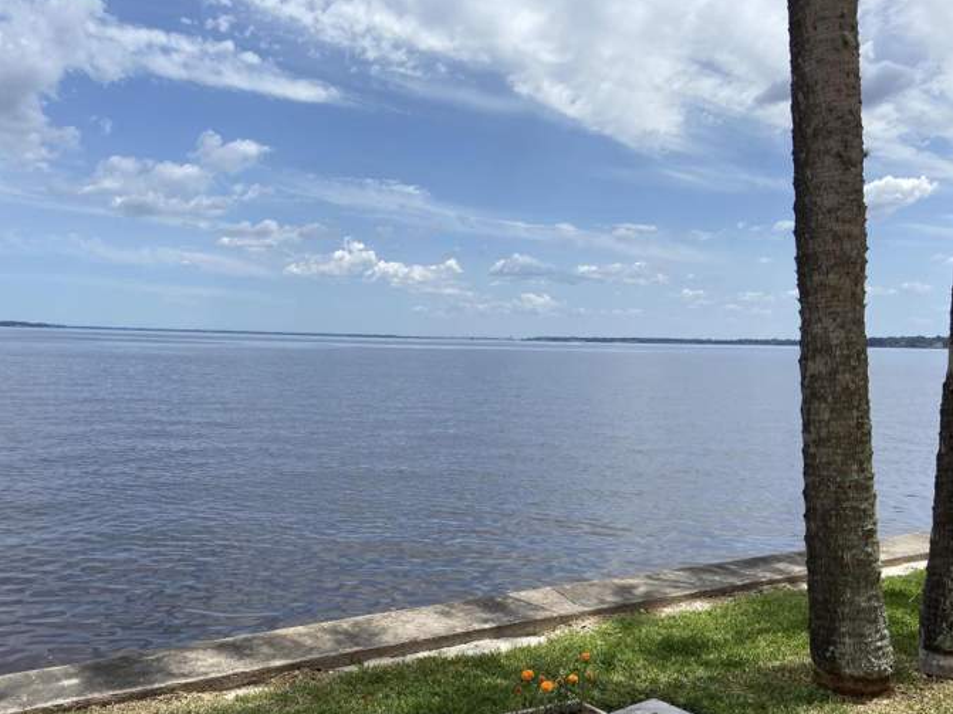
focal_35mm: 31
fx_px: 853
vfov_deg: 45.3
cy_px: 416
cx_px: 430
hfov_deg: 58.3
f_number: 1.8
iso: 32
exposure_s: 1/3846
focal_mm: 4.25
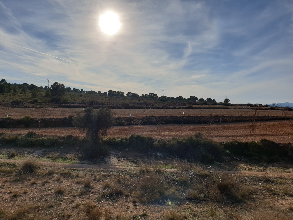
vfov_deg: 53.1
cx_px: 146
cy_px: 110
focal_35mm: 26
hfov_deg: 67.3
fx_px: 220
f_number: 2.4
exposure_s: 1/4831
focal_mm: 4.3
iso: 50
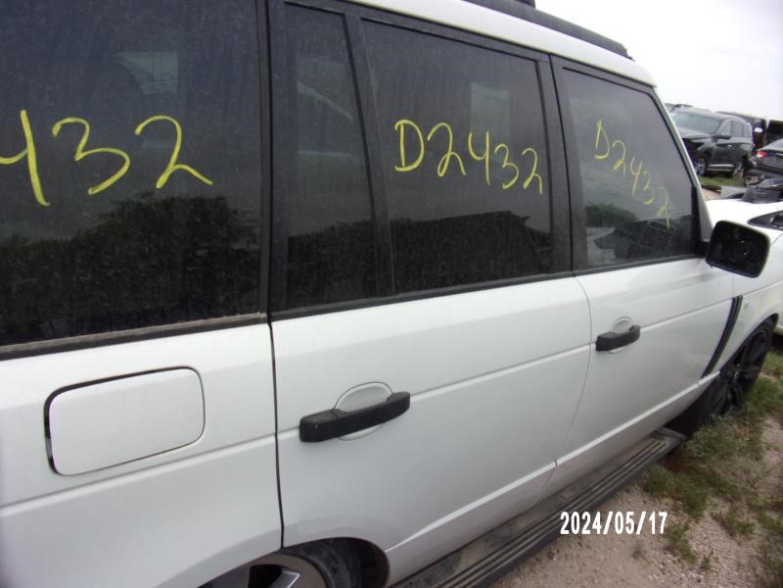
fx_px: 543
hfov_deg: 71.6
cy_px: 294
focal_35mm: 24
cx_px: 392
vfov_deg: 56.8
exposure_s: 1/400
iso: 80
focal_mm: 4.3
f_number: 3.3
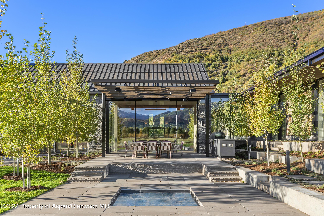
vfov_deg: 37.9
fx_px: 315
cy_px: 108
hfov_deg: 54.4
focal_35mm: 35
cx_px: 162
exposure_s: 1/60
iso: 100
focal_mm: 35
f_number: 10
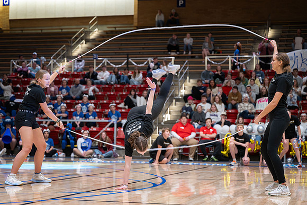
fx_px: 672
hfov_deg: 25.7
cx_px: 135
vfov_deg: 17.3
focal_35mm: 79
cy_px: 90
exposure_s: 1/400
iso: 6400
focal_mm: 70
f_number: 2.8
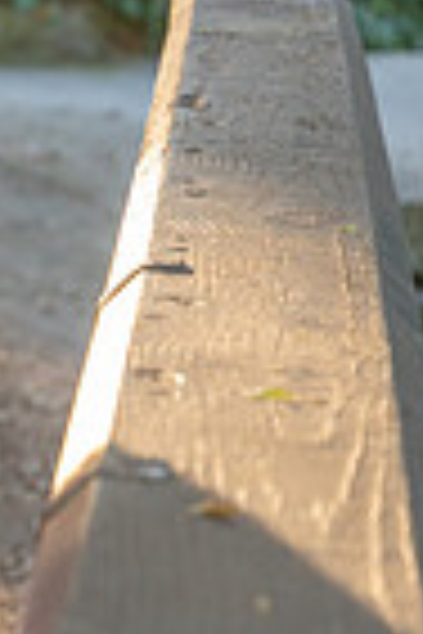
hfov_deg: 4.6
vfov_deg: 7.1
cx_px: -860
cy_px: -74
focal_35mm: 289
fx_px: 5093
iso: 400
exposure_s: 1/200
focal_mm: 70
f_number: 4.5
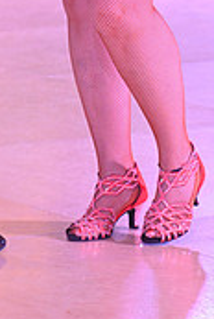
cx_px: -1
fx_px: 2824
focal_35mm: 318
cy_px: -199
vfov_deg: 6.4
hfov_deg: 4.3
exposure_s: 1/400
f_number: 5.6
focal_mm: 95
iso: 5000
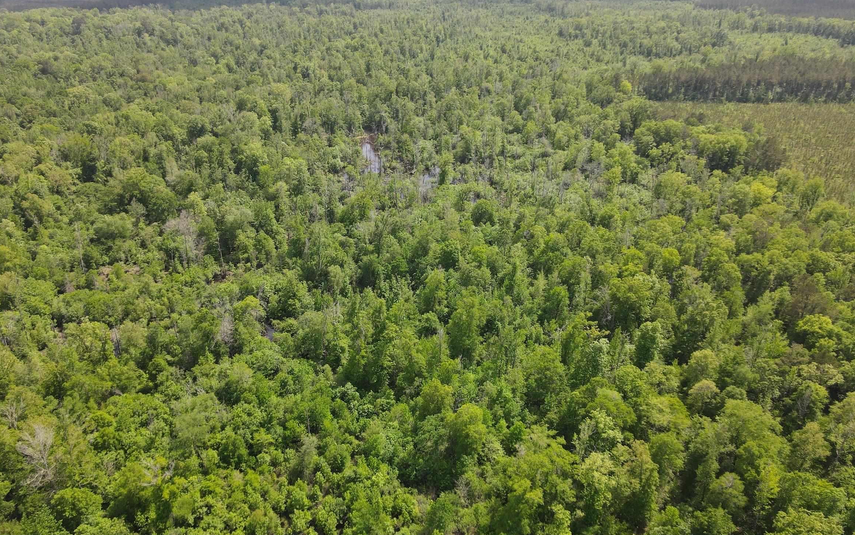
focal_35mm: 28
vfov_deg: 44.5
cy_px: 274
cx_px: 427
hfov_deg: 66.5
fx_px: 652
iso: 100
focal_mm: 4.5
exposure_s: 1/20
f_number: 2.8
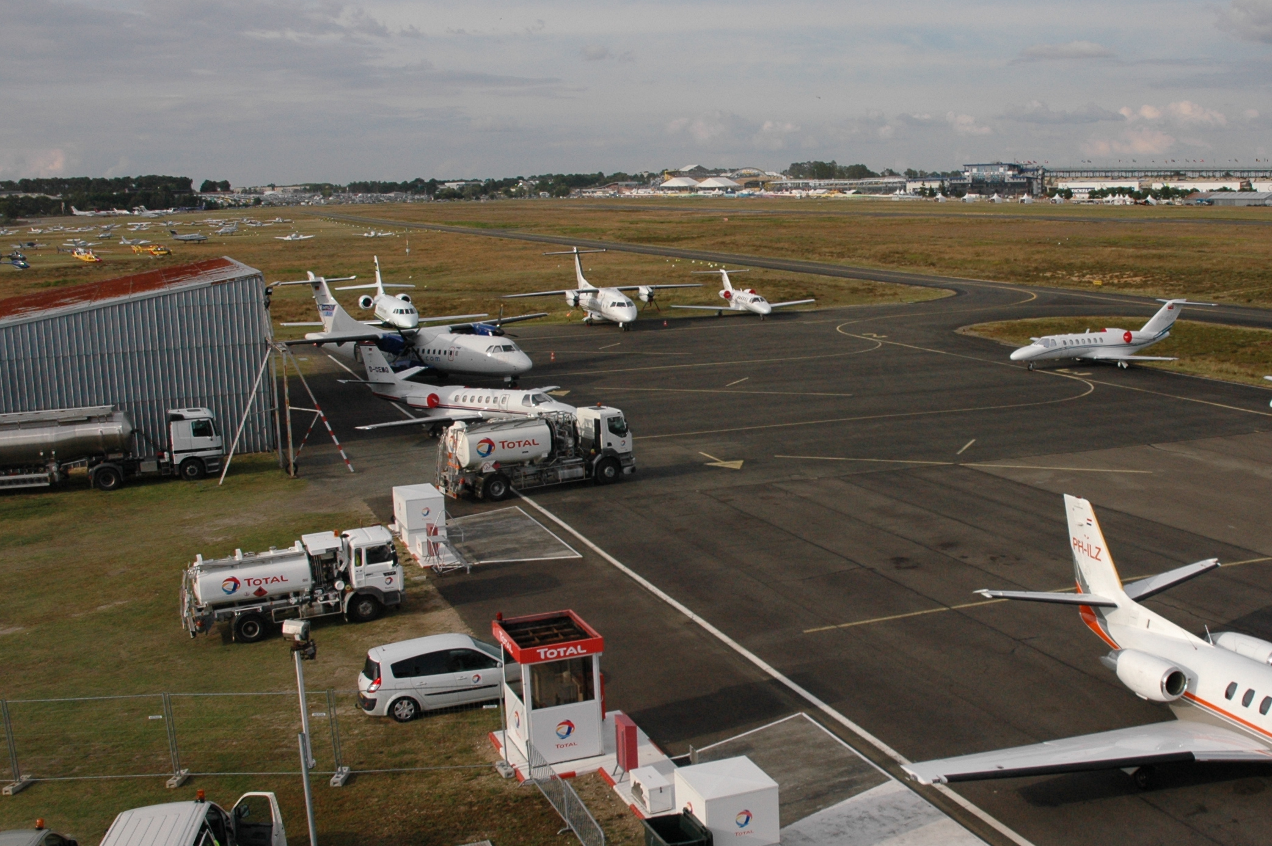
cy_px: 437
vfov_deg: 34.2
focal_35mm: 39
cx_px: 840
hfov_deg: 48.8
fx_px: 1377
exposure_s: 1/1000
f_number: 8
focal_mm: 18
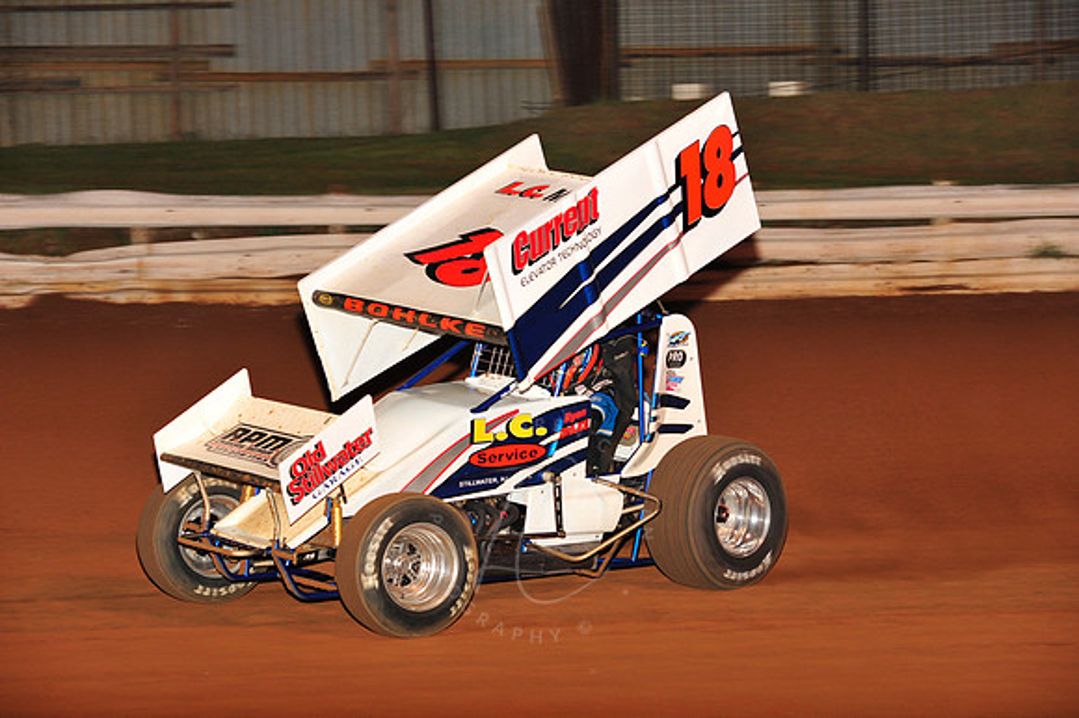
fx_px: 3594
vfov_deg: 11.4
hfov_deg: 17.1
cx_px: 540
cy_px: 359
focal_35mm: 120
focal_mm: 120
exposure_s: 1/320
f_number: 6.3
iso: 1000
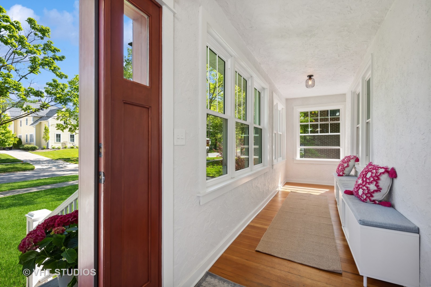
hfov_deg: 96.7
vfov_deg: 73.7
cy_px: 144
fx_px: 192
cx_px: 216
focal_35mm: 16
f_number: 9.5
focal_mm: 16
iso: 200
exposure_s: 1/20
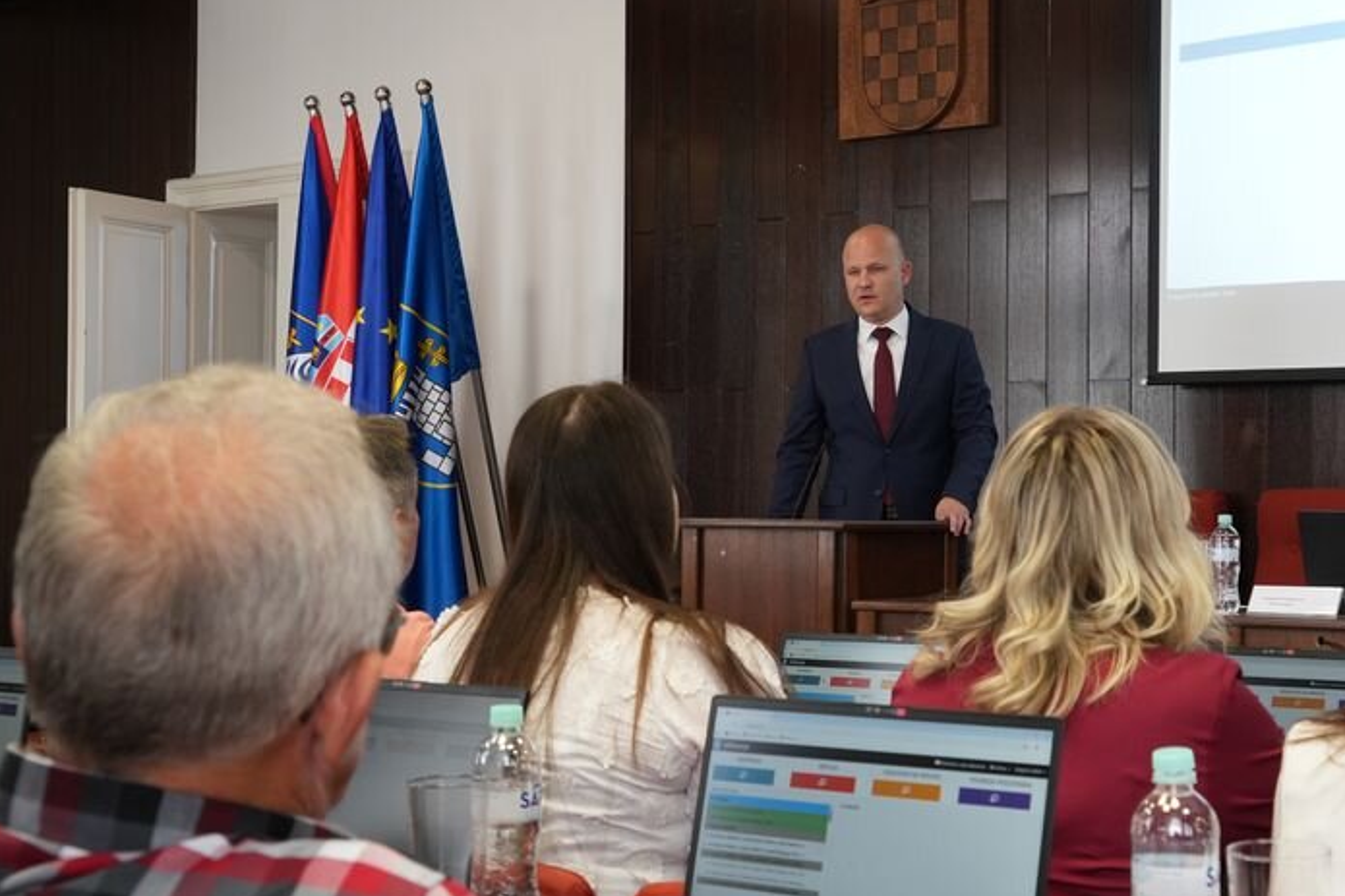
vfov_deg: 24.2
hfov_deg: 35.4
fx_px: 2092
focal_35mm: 56
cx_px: 852
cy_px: 423
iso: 2000
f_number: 8
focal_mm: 38
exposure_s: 1/40
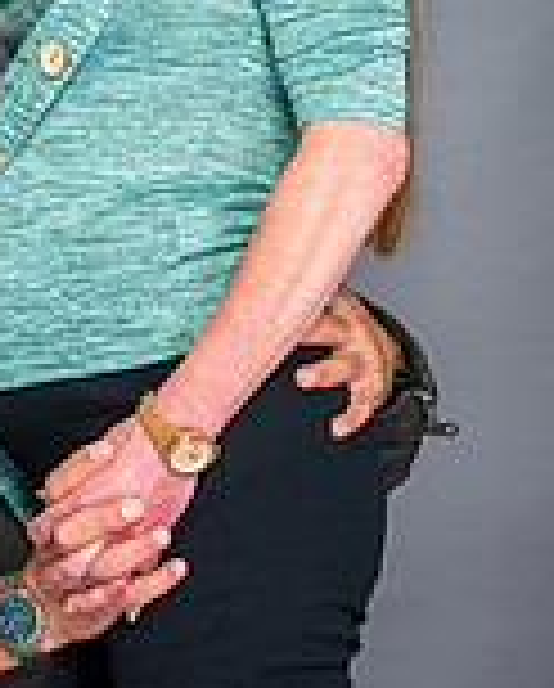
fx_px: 2759
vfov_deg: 14.2
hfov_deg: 11.4
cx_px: 2
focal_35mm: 135
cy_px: 288
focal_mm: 49
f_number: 5.6
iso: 200
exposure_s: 1/100
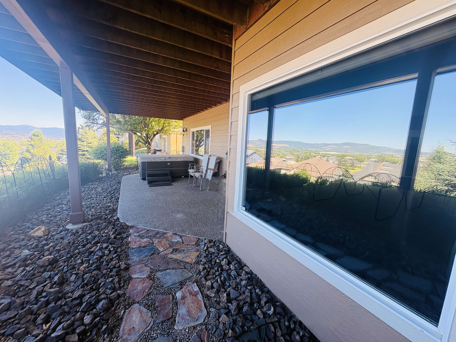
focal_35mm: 14
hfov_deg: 102.1
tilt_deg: -8.2
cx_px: 228
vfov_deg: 85.7
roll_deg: -2.7
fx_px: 184
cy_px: 171
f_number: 2.2
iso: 40
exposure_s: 1/124
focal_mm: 2.22
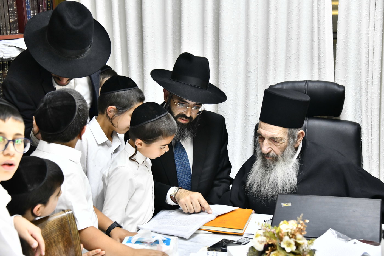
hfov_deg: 28.1
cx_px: 192
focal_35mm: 72
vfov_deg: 18.9
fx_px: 768
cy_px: 128
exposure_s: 1/160
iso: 3200
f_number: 5.6
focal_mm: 72
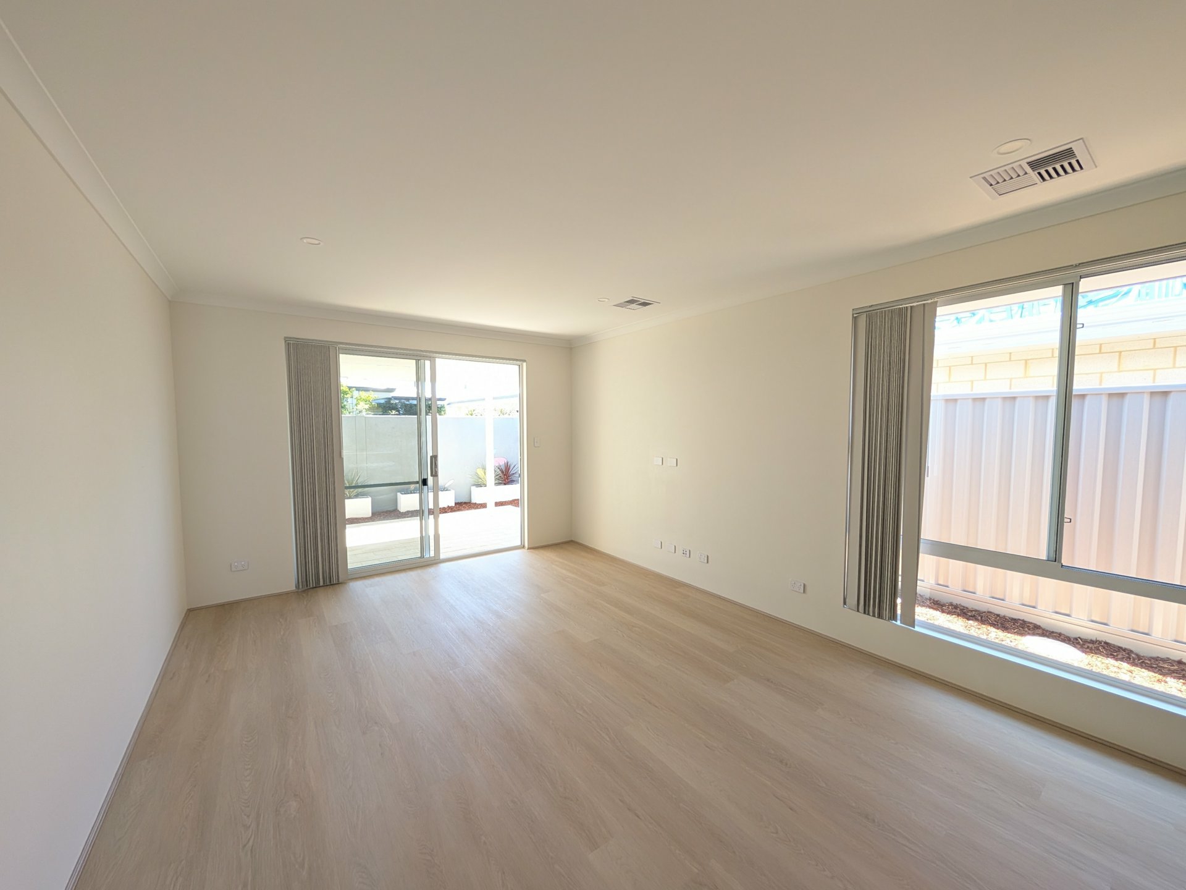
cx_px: 593
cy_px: 445
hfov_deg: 110.5
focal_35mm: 12
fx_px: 411
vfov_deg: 94.5
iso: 112
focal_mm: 2.02
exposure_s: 1/198
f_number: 1.7
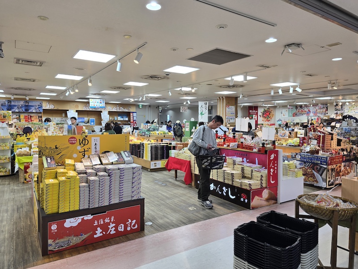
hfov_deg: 73.9
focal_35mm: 23
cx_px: 179
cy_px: 134
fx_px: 238
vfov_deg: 58.9
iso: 40
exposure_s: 1/120
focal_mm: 6.3
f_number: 1.7
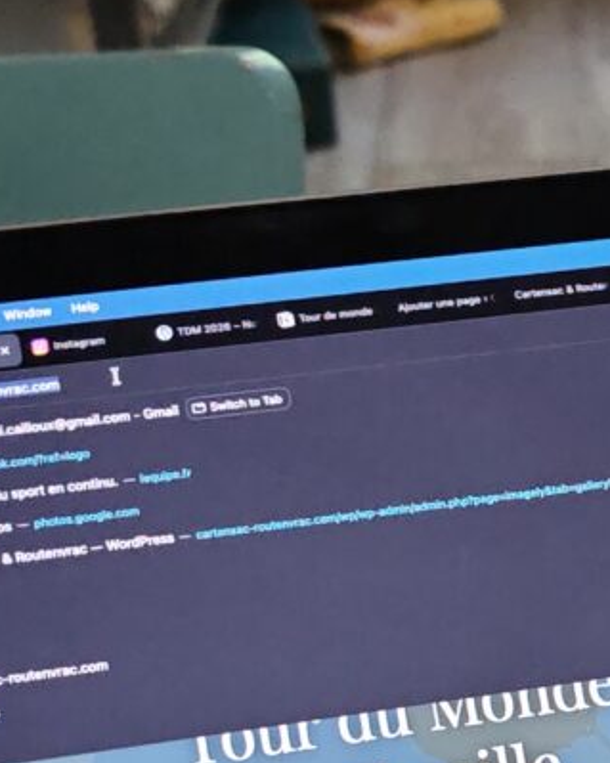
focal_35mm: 144
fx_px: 3251
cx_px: 1107
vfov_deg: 13.2
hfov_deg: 10.1
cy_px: 723
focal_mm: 6.55
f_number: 1.6
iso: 160
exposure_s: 1/100
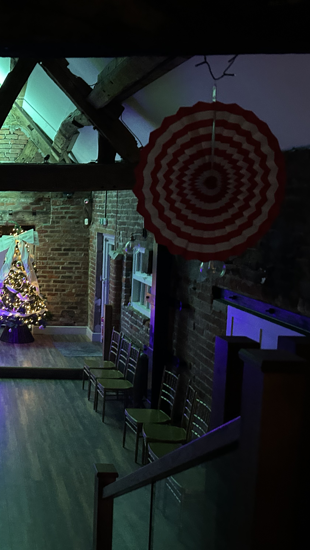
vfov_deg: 52.8
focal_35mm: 38
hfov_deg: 28.1
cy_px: 276
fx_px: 555
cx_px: -40
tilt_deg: -5.1
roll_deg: +0.3
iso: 640
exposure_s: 1/30
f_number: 1.5
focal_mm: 5.7
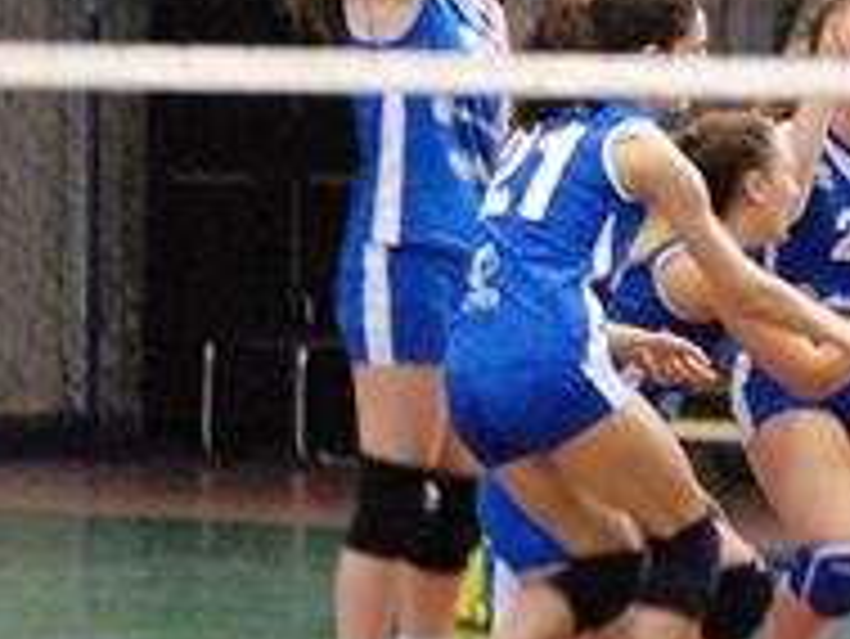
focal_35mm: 495
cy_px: 108
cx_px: 713
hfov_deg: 4.0
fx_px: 12163
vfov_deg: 3.0
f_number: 4.8
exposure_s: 1/50
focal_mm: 90
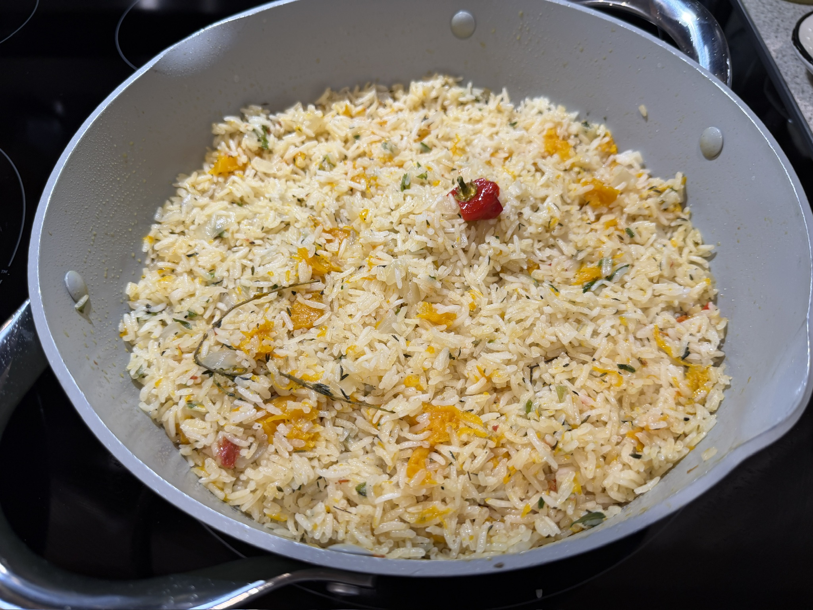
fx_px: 564
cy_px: 305
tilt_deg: -55.0
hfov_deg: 71.6
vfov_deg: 56.8
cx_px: 406
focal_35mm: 24
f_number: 1.78
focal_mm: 6.76
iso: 125
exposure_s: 1/60
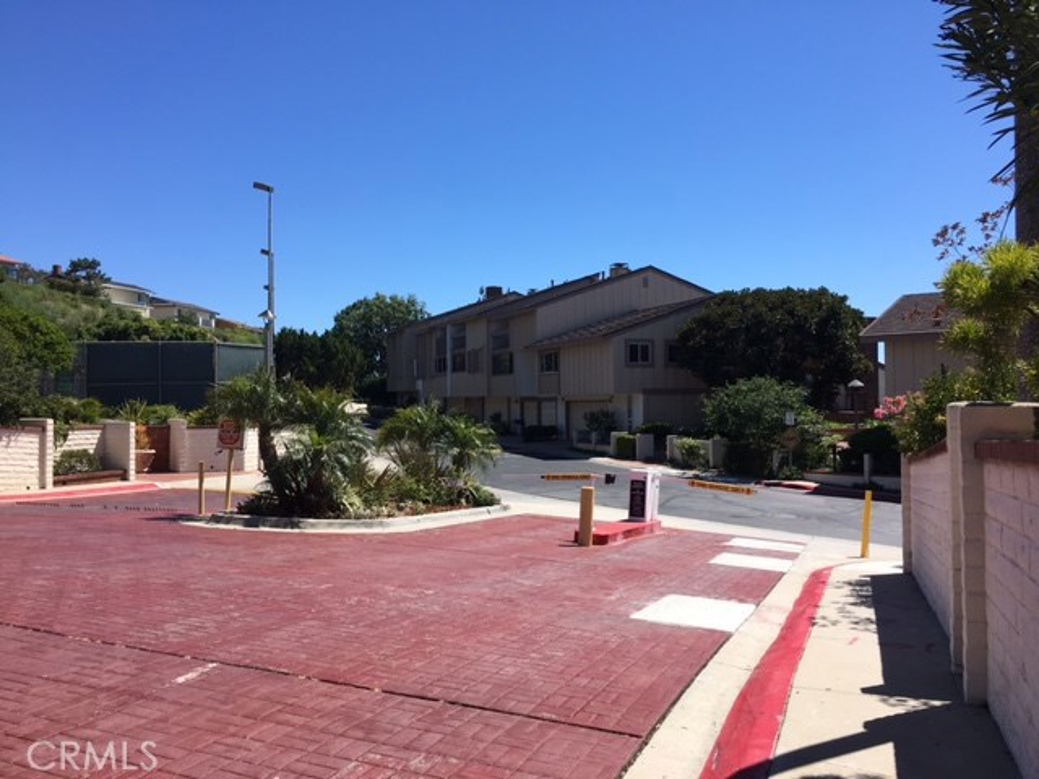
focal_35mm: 29
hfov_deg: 61.7
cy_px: 390
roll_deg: +1.1
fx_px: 870
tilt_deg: +2.0
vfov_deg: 48.2
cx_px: 520
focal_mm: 4.15
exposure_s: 1/1508
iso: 25
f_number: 2.2
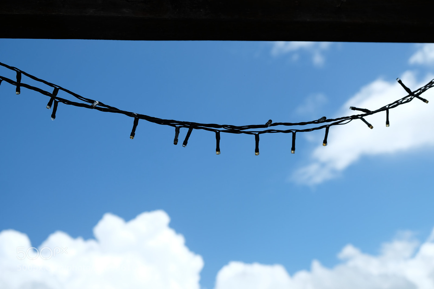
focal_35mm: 47
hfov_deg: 41.9
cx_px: 217
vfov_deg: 28.6
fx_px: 566
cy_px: 144
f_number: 5
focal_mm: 31.5
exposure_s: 1/1250
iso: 200
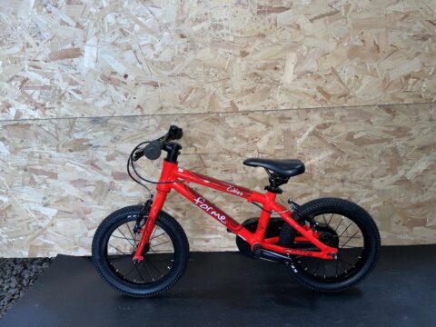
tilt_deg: -16.7
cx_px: 218
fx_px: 327
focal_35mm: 26
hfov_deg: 67.3
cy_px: 164
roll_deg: +3.3
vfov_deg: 53.1
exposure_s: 1/25
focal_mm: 4.2
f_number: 1.6
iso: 50
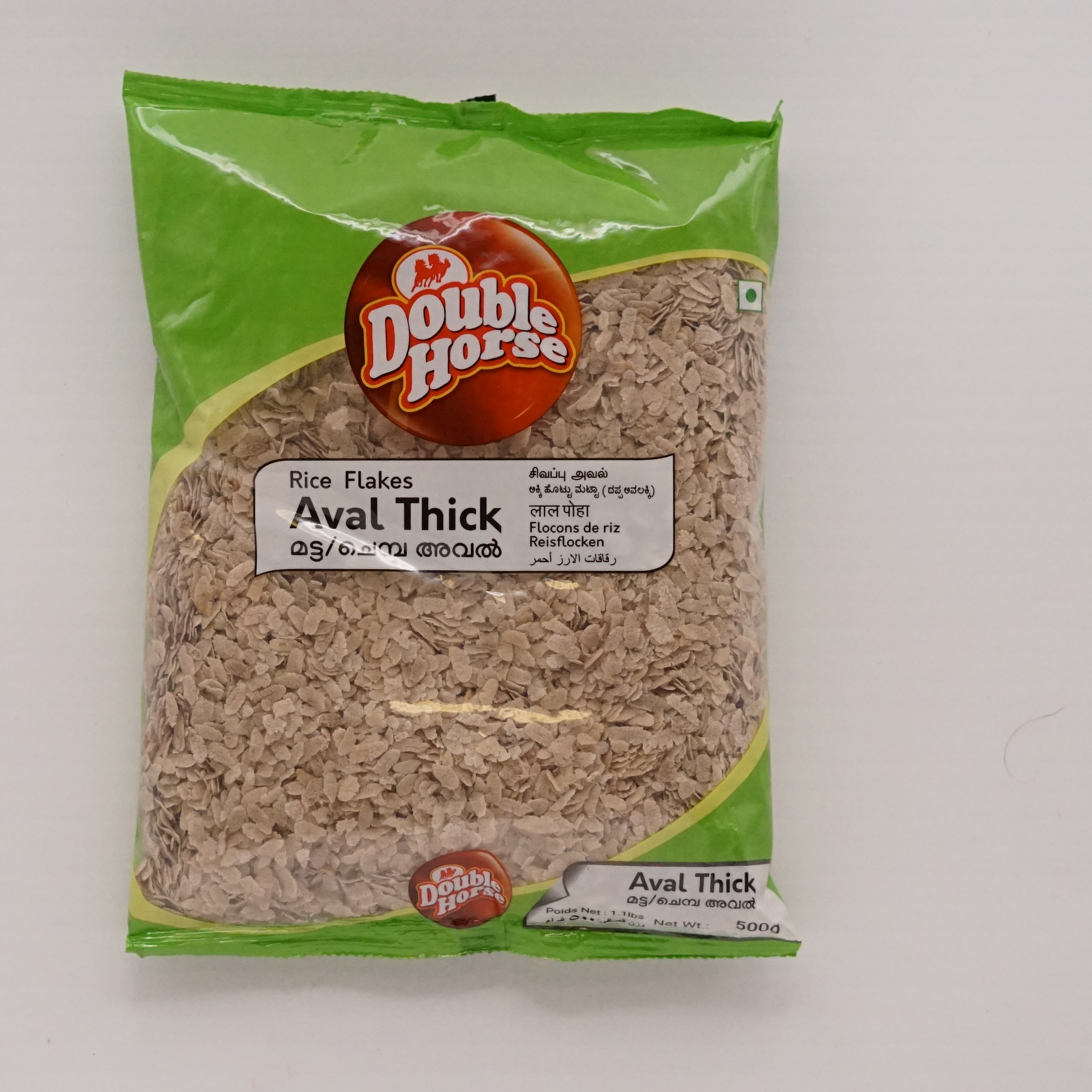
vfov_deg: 18.1
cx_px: 465
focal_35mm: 96
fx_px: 3426
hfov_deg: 18.1
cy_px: 546
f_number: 2.8
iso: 4000
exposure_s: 1/3200
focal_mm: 50
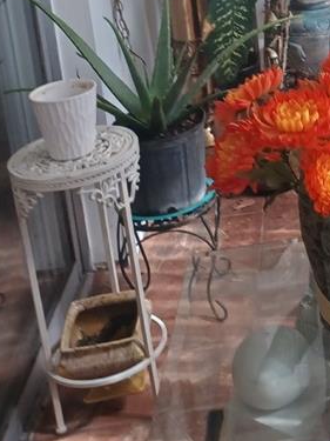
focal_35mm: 80
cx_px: 499
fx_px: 1017
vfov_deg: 23.0
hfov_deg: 16.7
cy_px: -47
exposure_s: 1/60
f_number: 1.8
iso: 125
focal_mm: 4.6
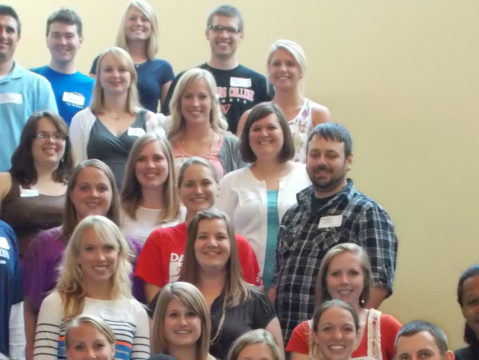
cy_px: 449
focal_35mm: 124
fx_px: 1716
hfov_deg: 15.9
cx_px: 215
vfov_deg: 11.7
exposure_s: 1/30
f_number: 4.9
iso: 800
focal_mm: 10.3
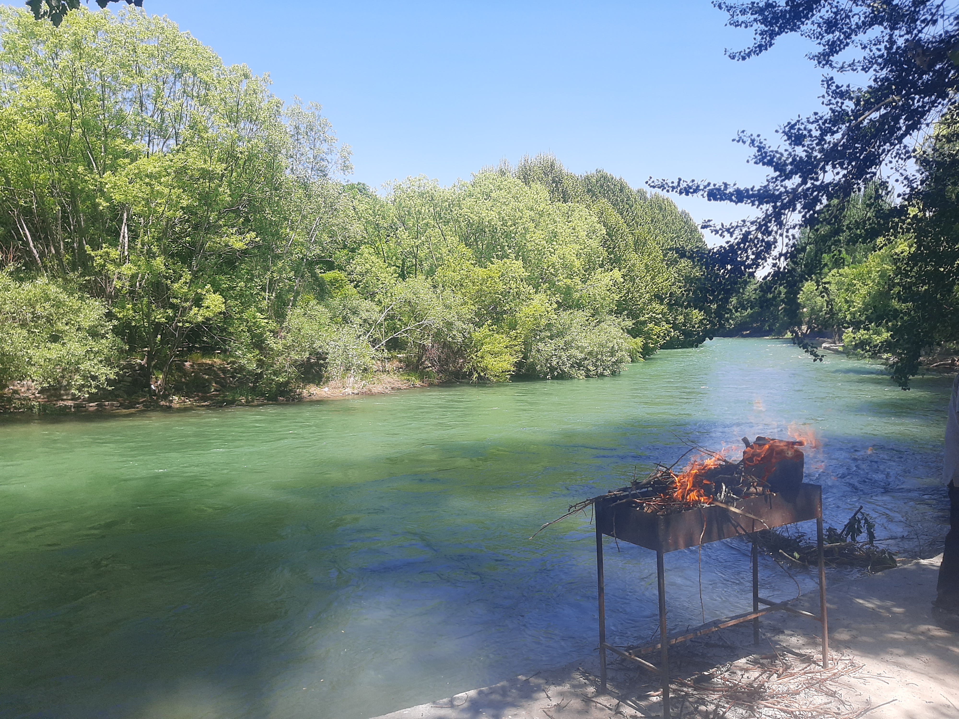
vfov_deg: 51.4
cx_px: 480
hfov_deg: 65.3
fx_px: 748
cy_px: 360
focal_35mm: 27
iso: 40
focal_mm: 3.93
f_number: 1.7
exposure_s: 1/1062
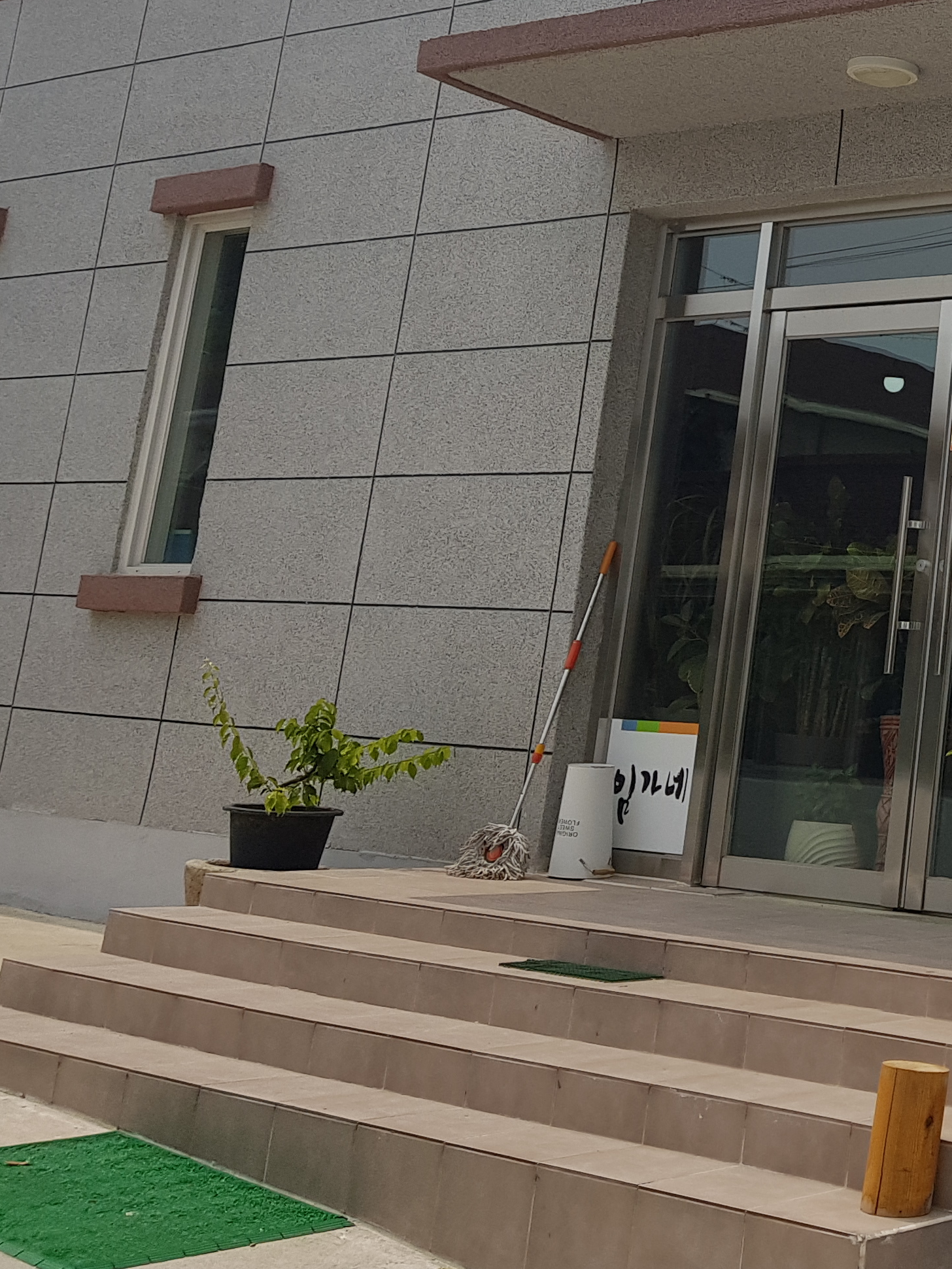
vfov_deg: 34.6
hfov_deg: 24.1
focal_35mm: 54
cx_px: 1195
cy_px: 283
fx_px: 1980
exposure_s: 1/4096
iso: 40
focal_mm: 4.2
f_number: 1.7
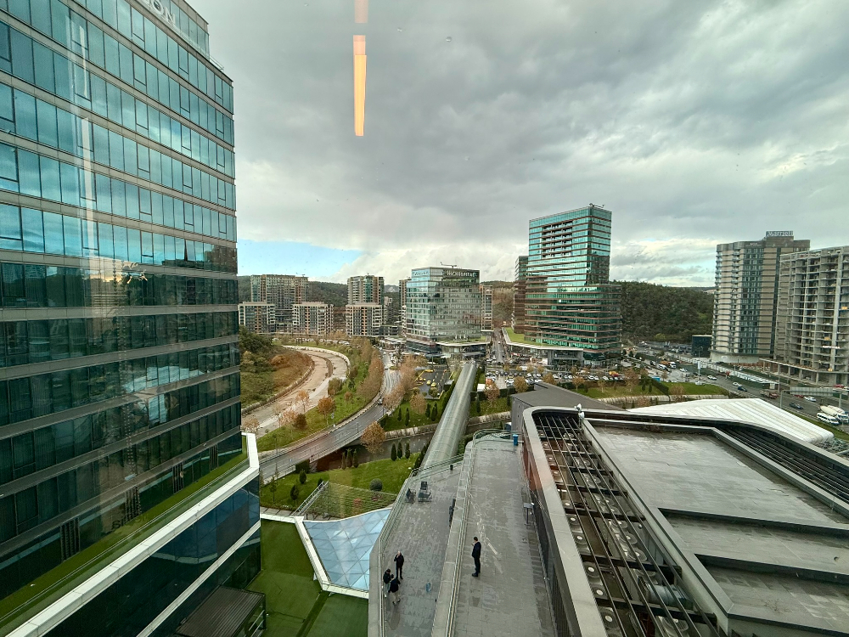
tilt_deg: -2.7
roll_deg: -0.8
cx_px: 424
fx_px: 343
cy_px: 318
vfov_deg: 85.7
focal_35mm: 14
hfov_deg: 102.1
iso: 50
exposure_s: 1/253
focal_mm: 2.22
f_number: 2.2
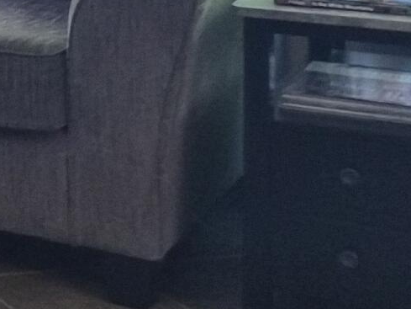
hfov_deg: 10.5
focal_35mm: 141
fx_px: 1675
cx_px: -761
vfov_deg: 10.1
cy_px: -178
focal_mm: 5.4
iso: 160
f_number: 1.8
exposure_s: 1/120
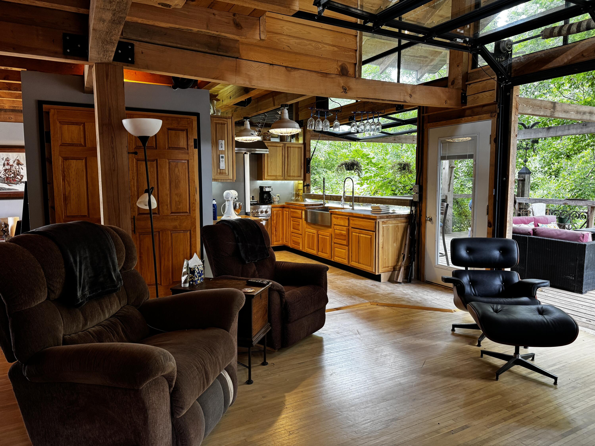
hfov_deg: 71.6
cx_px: 298
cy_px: 223
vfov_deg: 56.8
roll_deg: -0.2
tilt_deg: -7.1
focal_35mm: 24
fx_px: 413
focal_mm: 6.76
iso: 250
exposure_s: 1/60
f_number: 1.78
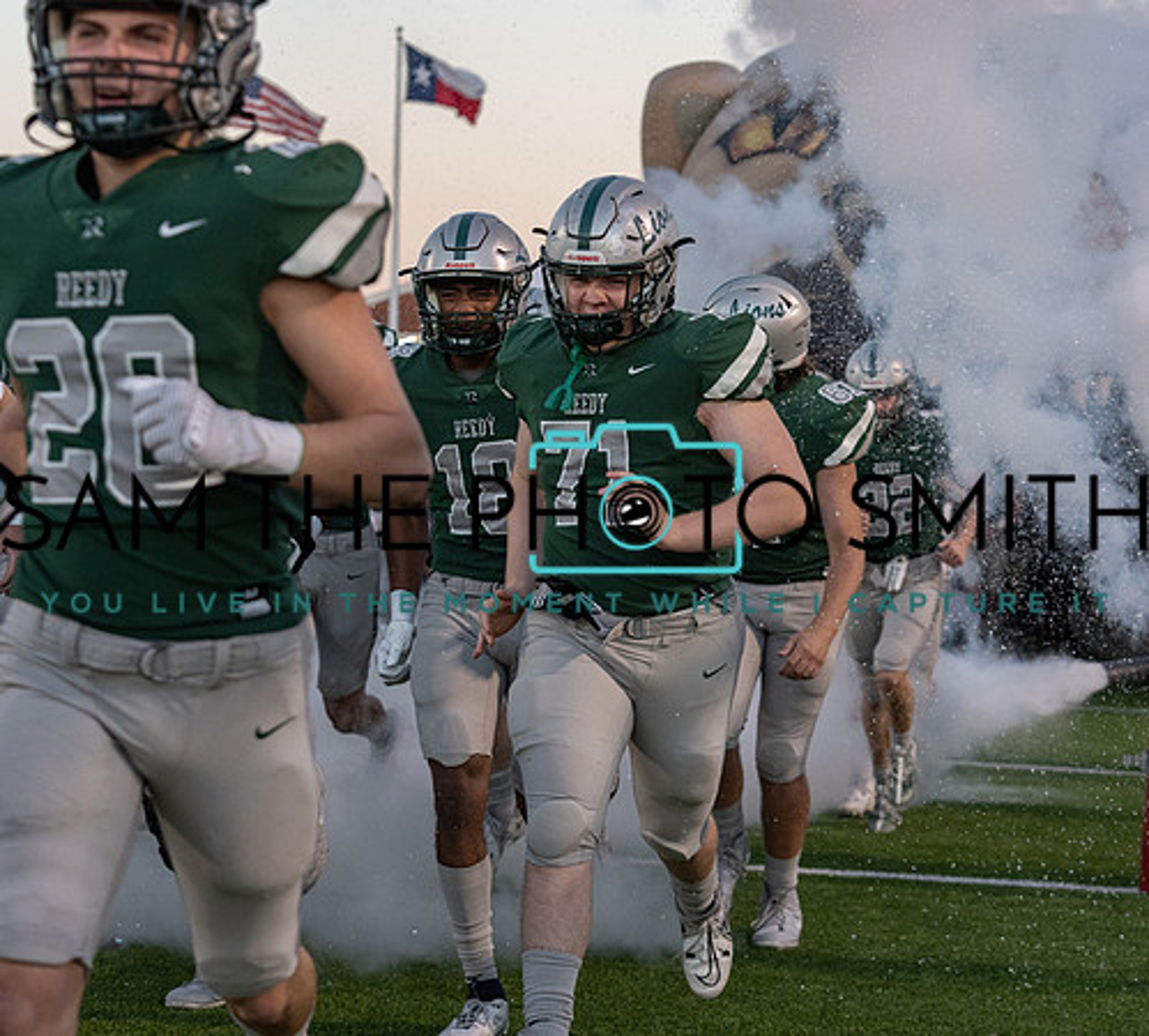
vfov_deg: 19.5
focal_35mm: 85
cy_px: 518
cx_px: 778
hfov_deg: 21.4
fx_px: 3023
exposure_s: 1/1250
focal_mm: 70
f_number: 4
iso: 2500
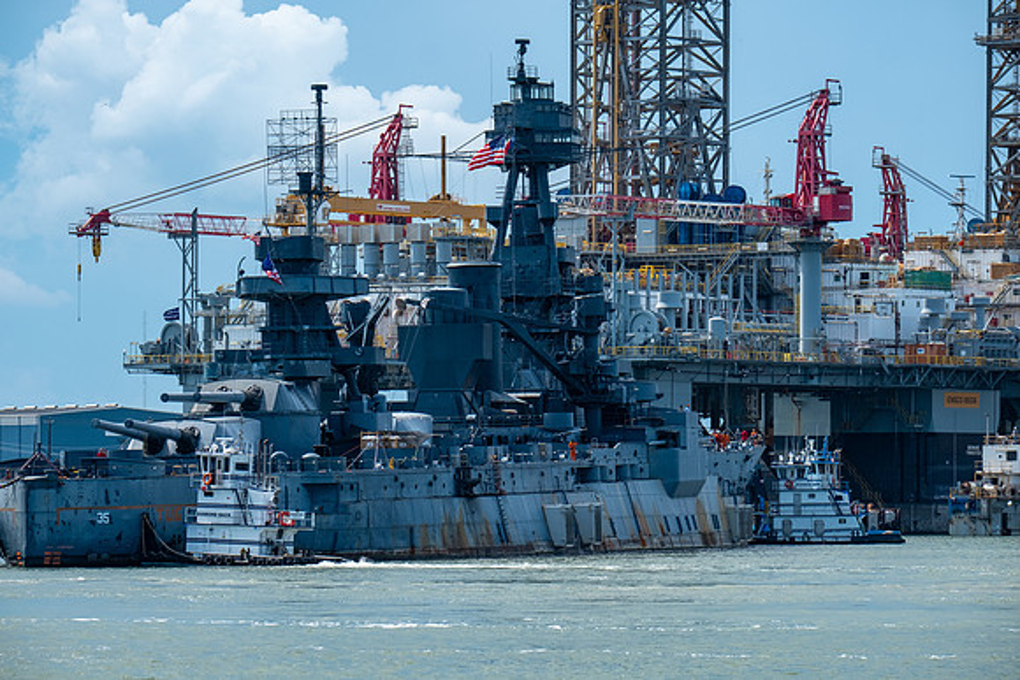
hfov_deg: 11.8
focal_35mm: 174
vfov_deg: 7.9
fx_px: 4931
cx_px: 510
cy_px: 340
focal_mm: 115.9
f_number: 7.1
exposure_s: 1/450
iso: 200
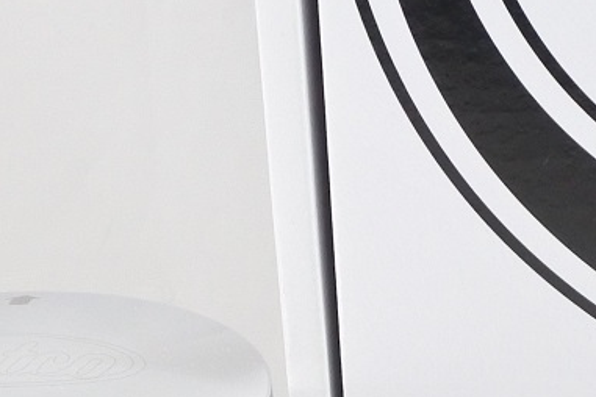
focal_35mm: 158
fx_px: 2616
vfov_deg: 8.5
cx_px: 658
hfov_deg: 12.8
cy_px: 629
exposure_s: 1/125
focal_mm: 12.8
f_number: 4
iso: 560
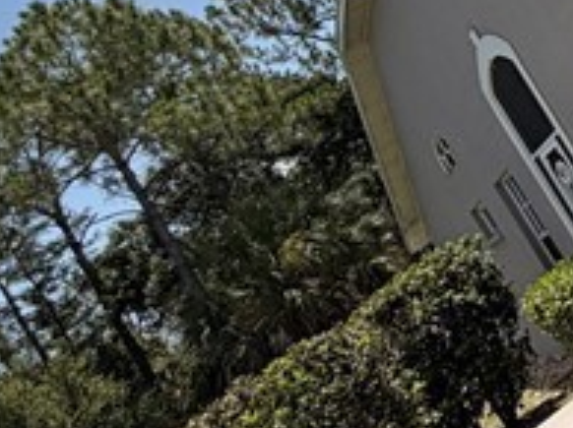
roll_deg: +33.7
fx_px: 1223
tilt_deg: +3.4
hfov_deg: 19.6
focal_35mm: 74
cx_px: 1031
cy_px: -180
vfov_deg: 18.1
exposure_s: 1/901
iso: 25
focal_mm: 2.22
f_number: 2.2
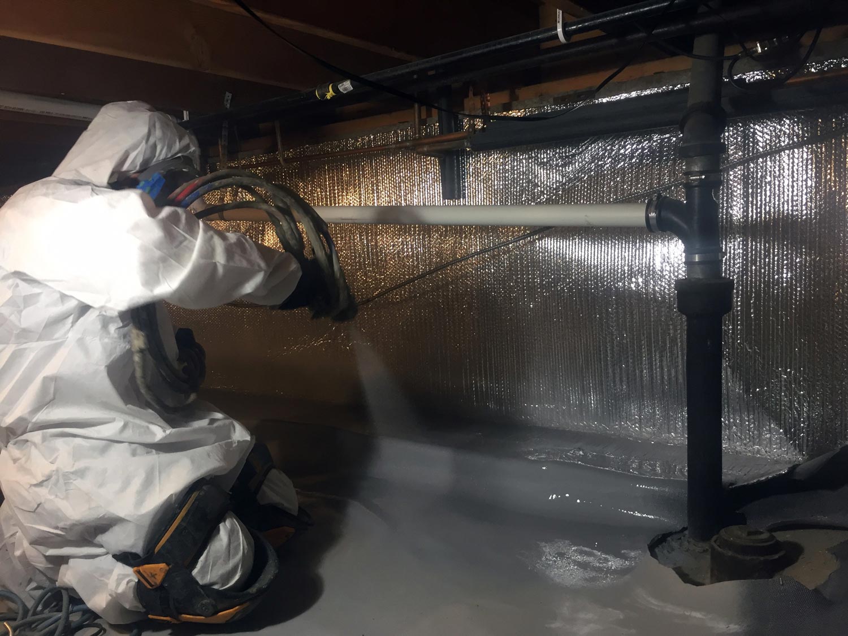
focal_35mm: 29
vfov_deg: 48.2
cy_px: 318
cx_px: 424
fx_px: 710
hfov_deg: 61.7
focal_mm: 4.15
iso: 64
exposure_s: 1/30
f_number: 2.2
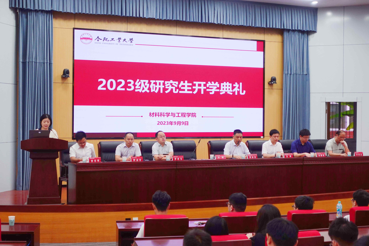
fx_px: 656
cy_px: 123
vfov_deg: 21.2
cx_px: 184
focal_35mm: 64
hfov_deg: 31.4
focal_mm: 23.64
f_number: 2.8
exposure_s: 1/80
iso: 250
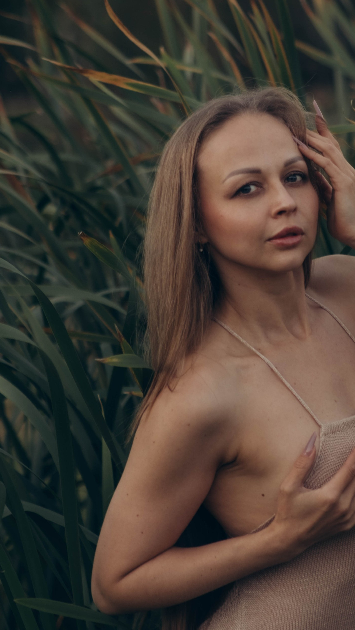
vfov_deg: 14.9
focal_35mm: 144
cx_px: 309
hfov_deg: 8.4
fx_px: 2409
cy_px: 271
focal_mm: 56
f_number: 1.8
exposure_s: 1/180
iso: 250
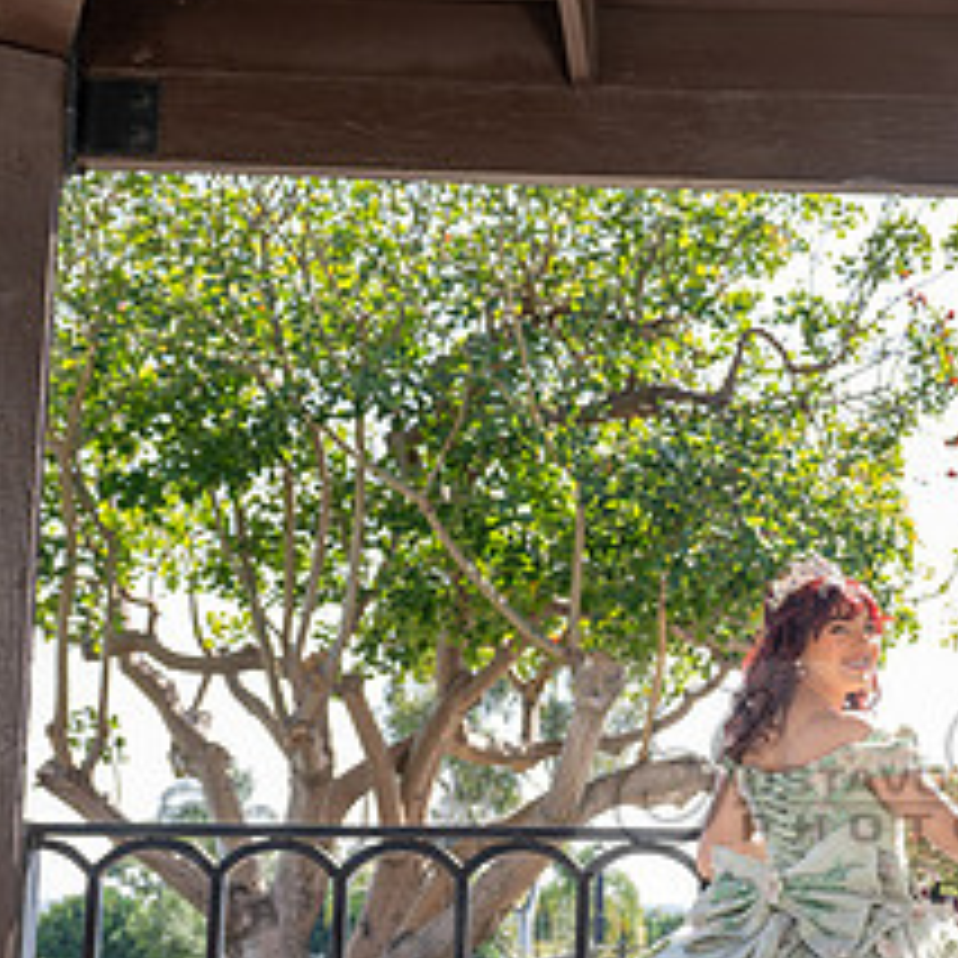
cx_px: 909
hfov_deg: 26.9
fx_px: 1910
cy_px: 681
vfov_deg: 27.9
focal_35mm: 61
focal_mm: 24
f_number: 5
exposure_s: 1/250
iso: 200
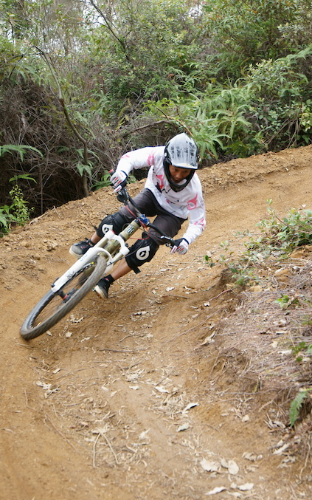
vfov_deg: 37.5
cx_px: 218
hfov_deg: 23.8
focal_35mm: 54
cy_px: 251
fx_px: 735
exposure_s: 1/400
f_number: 2.8
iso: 400
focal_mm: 35
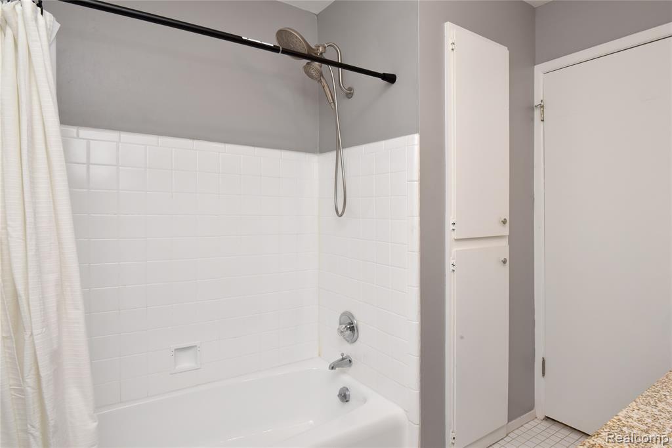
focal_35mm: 17
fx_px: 317
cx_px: 336
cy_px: 224
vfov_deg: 70.5
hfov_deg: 93.3
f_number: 14
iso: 800
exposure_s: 1/60
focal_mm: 17
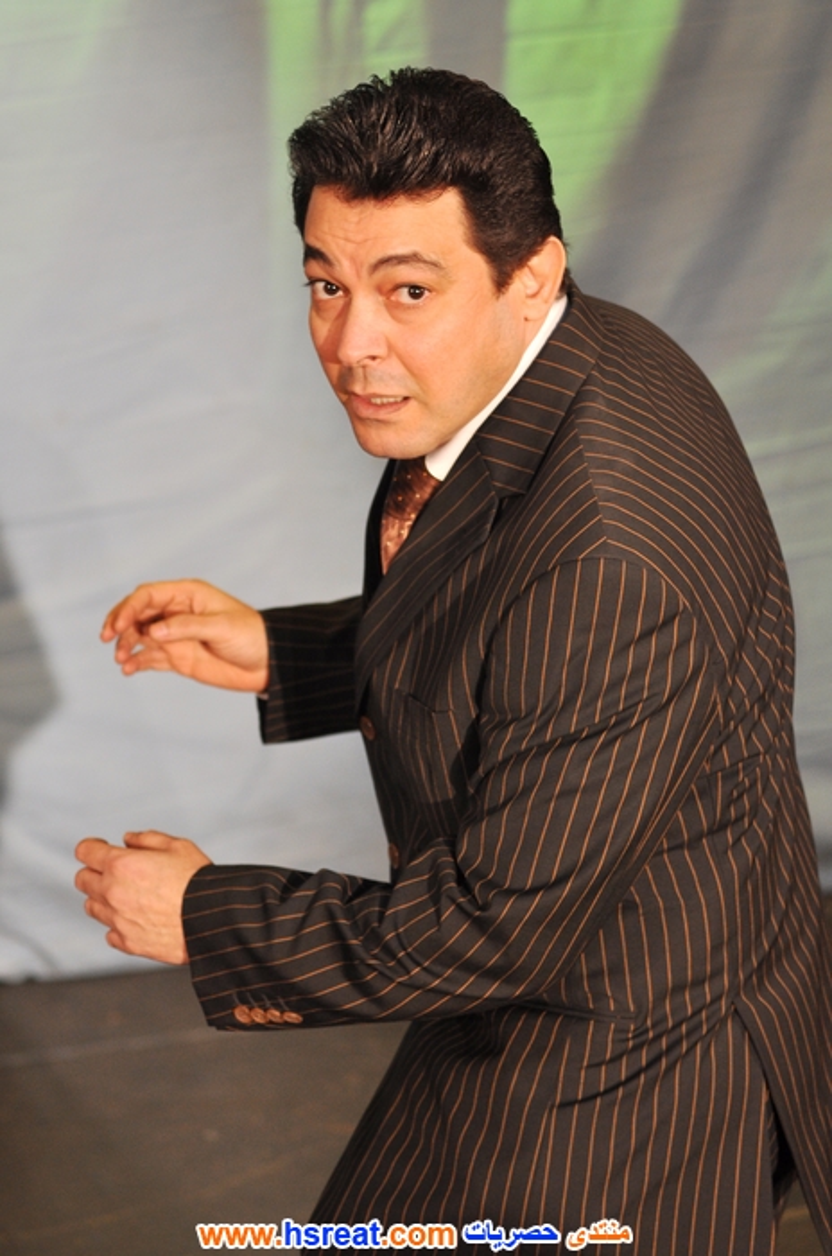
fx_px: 3654
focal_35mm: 105
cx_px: 416
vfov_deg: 19.5
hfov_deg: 13.0
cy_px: 628
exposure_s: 1/60
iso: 500
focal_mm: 70
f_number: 4
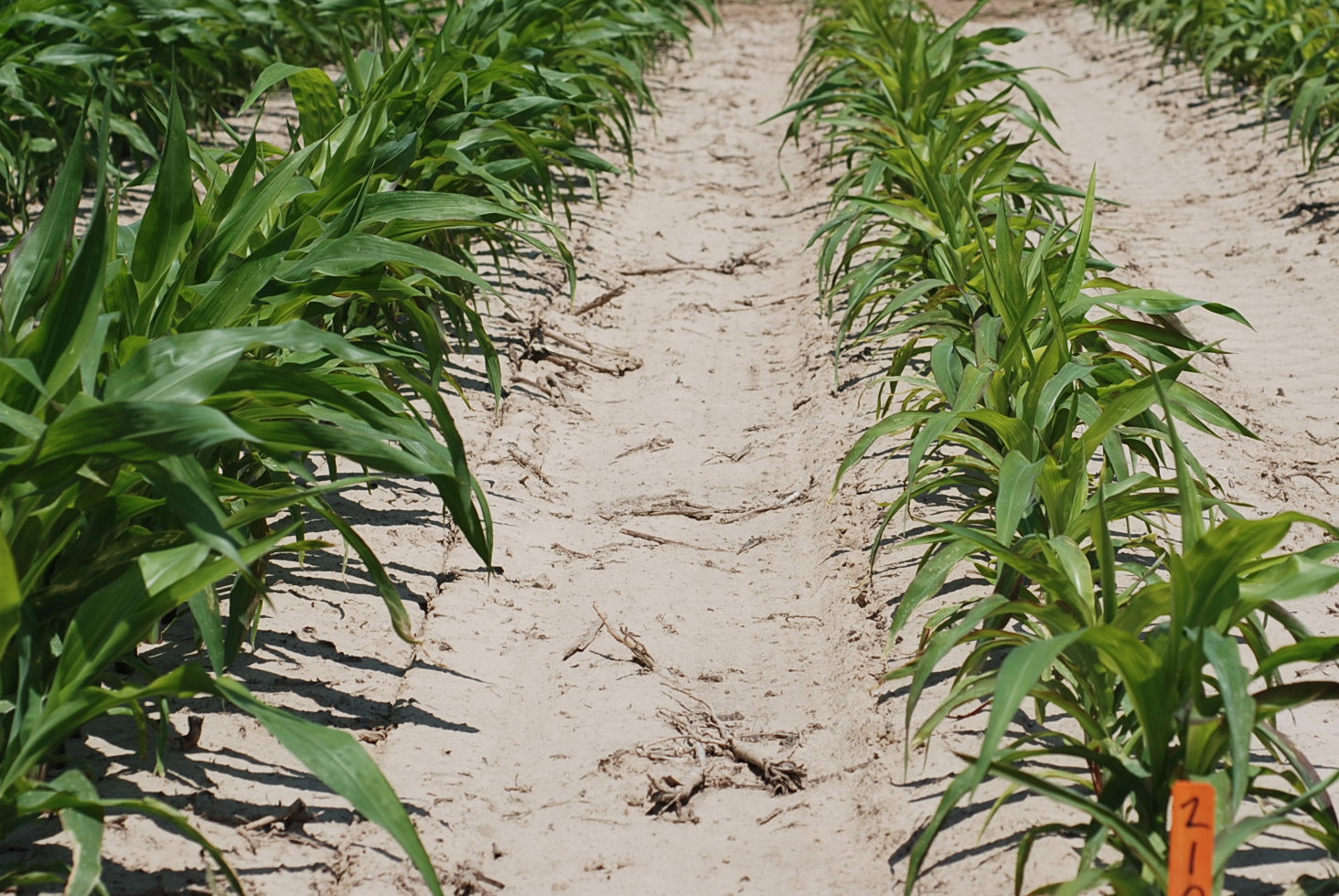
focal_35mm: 119
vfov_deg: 11.5
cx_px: 746
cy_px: 328
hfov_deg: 17.2
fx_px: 4431
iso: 100
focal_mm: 60
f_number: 6.3
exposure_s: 1/640
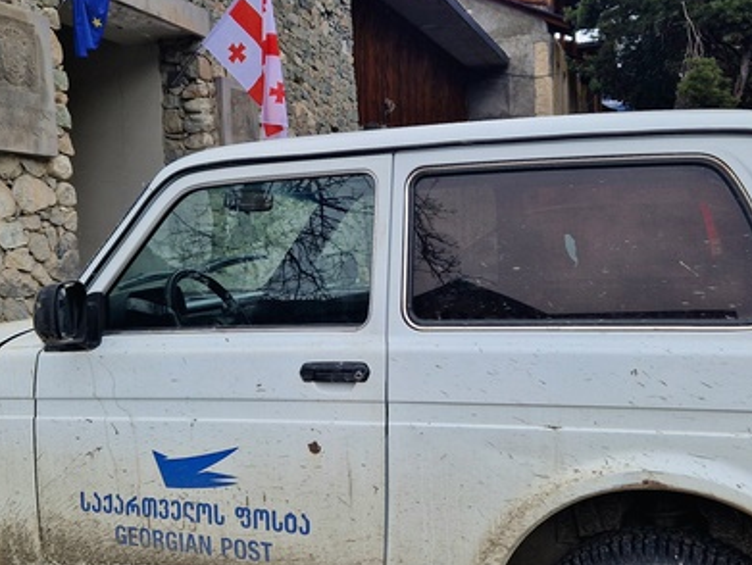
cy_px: 273
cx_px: 346
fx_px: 1022
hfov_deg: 40.4
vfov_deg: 30.9
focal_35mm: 47
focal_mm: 5.4
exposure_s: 1/263
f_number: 1.8
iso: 50
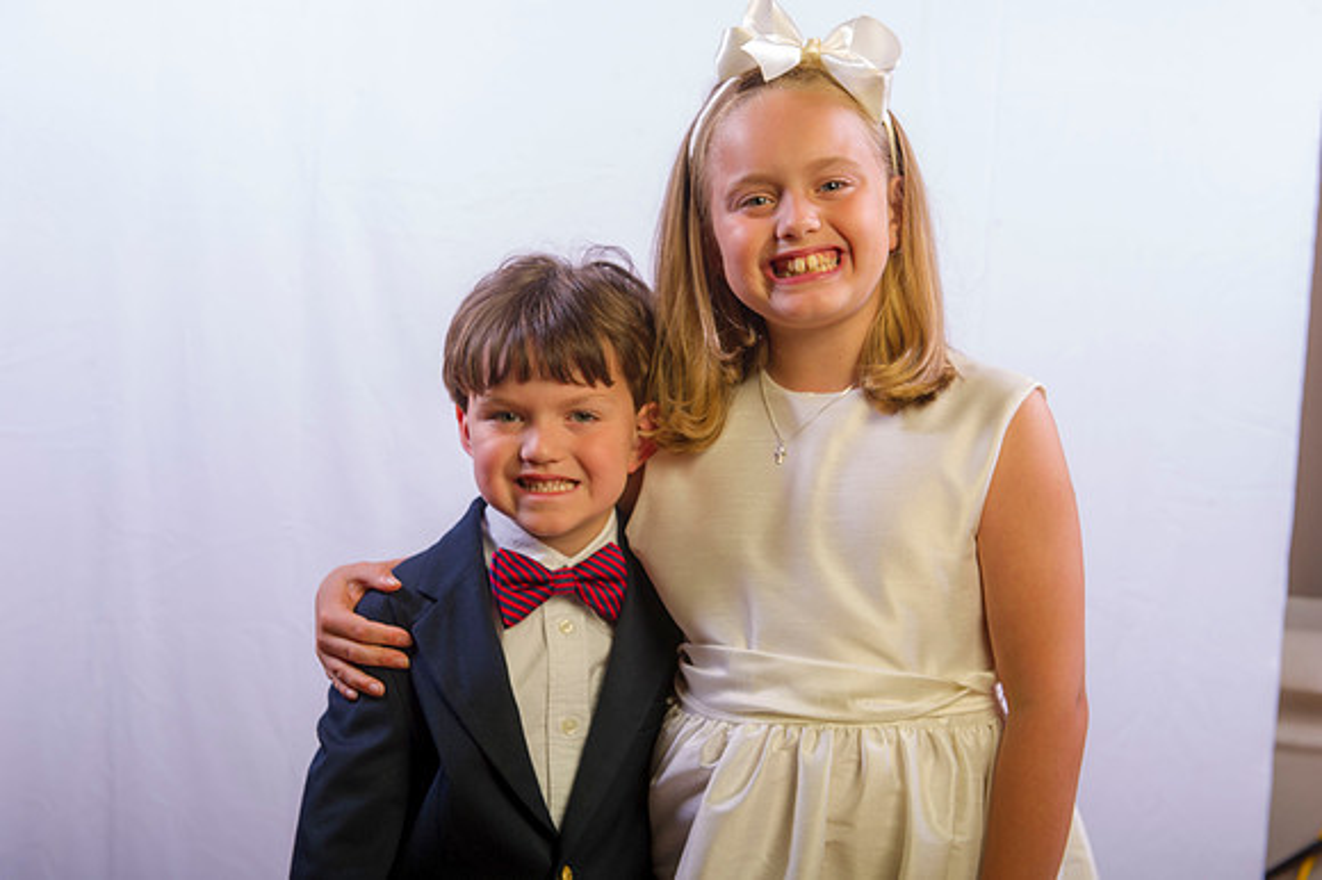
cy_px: 440
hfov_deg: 36.3
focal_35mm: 55
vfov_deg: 24.6
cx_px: 661
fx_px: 2018
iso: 100
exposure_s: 1/200
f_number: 8
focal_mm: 55
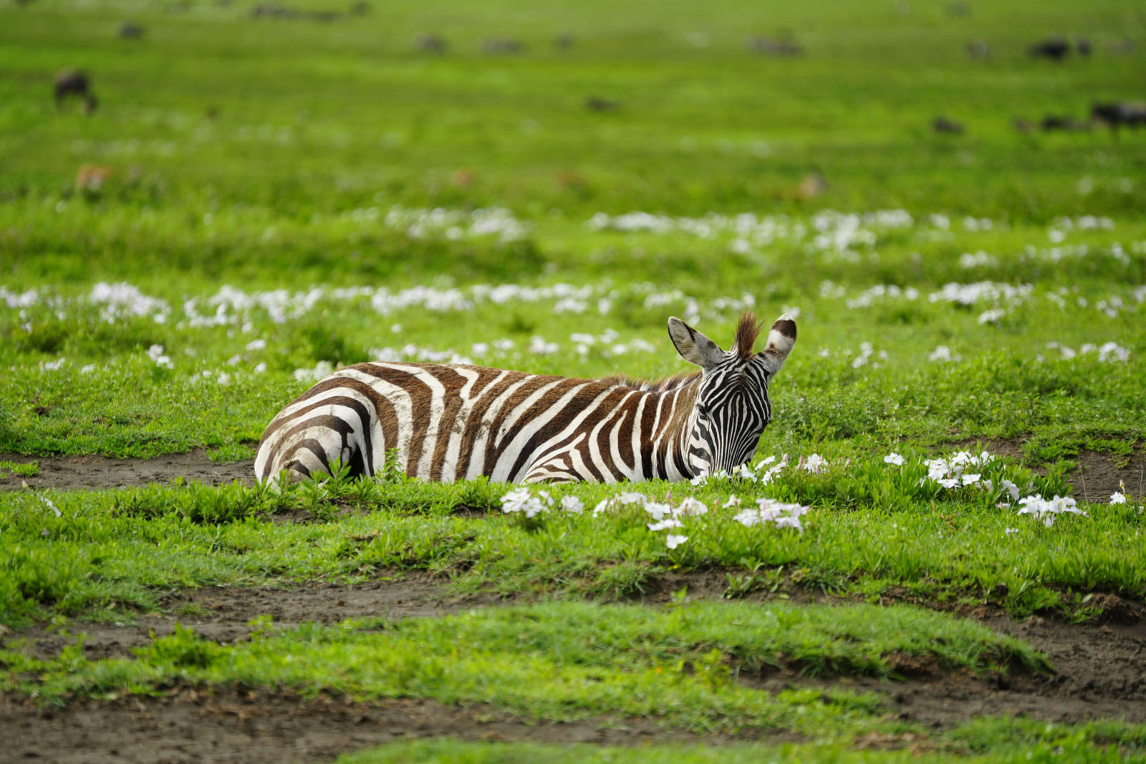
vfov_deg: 3.4
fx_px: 12730
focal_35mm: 400
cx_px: 573
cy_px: 382
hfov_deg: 5.2
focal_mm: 400
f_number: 6.3
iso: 160
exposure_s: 1/500
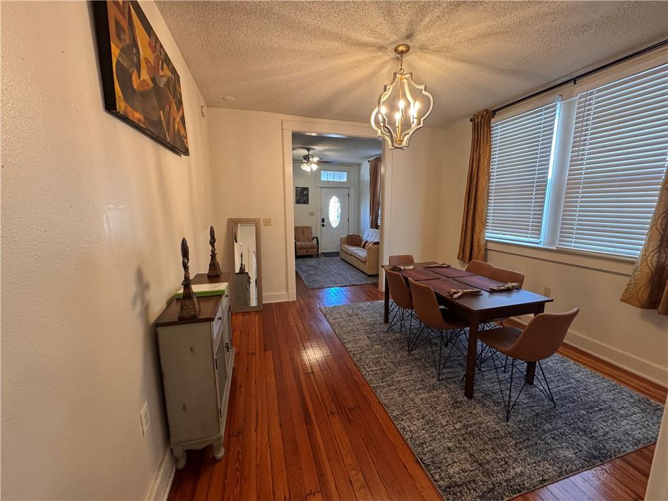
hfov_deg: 102.1
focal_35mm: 14
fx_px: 270
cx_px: 334
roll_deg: +0.0
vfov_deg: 85.7
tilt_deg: -9.8
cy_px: 250
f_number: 2.2
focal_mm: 2.22
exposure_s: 1/60
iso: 250
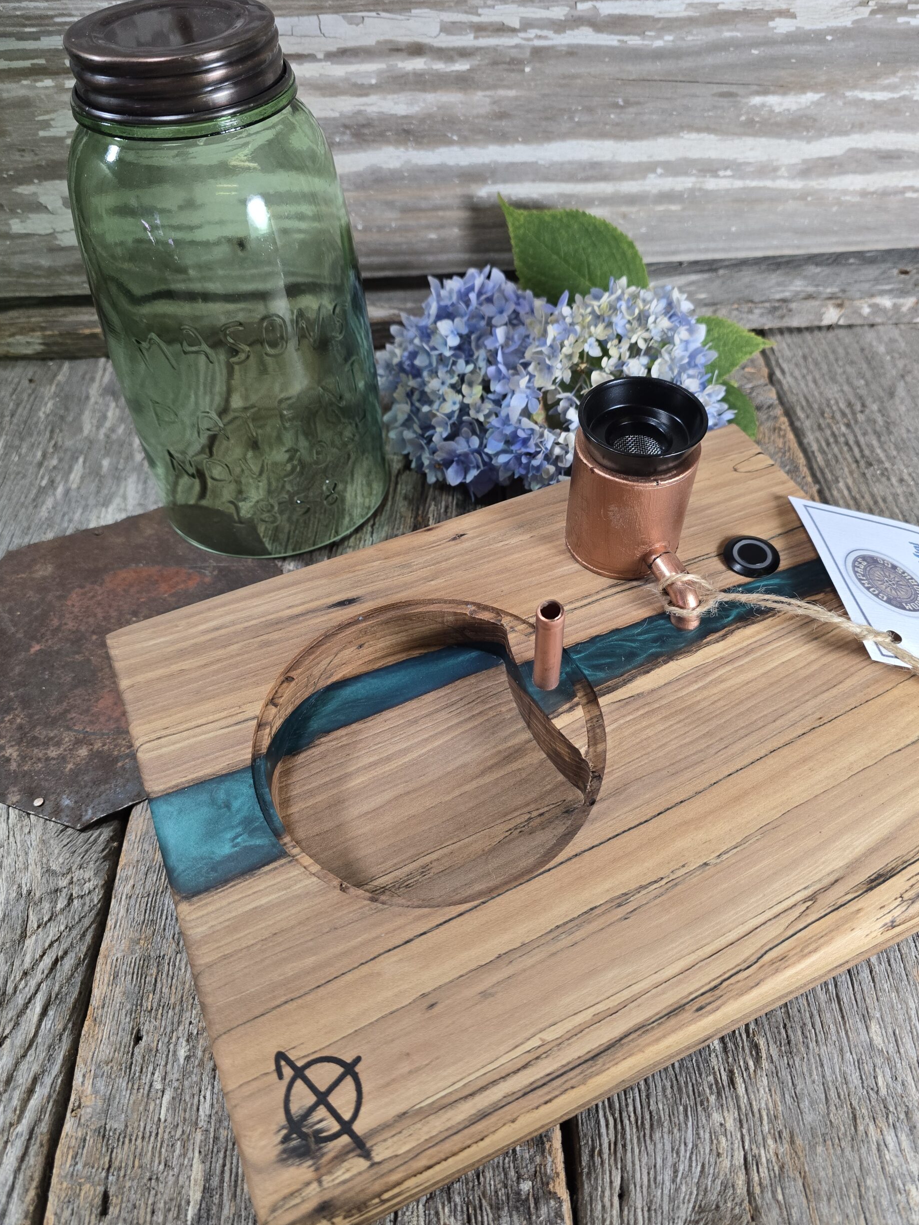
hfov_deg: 56.8
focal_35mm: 24
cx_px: 464
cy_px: 627
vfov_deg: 71.6
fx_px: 849
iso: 250
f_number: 1.7
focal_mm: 6.3
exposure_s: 1/120
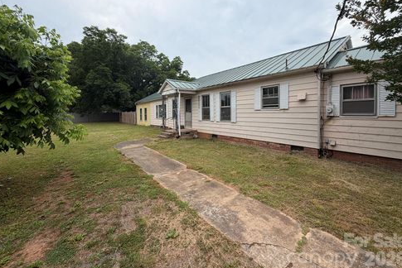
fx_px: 168
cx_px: 201
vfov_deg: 77.1
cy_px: 118
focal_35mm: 15
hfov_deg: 100.4
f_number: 2.2
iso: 25
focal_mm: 2.22
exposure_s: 1/770
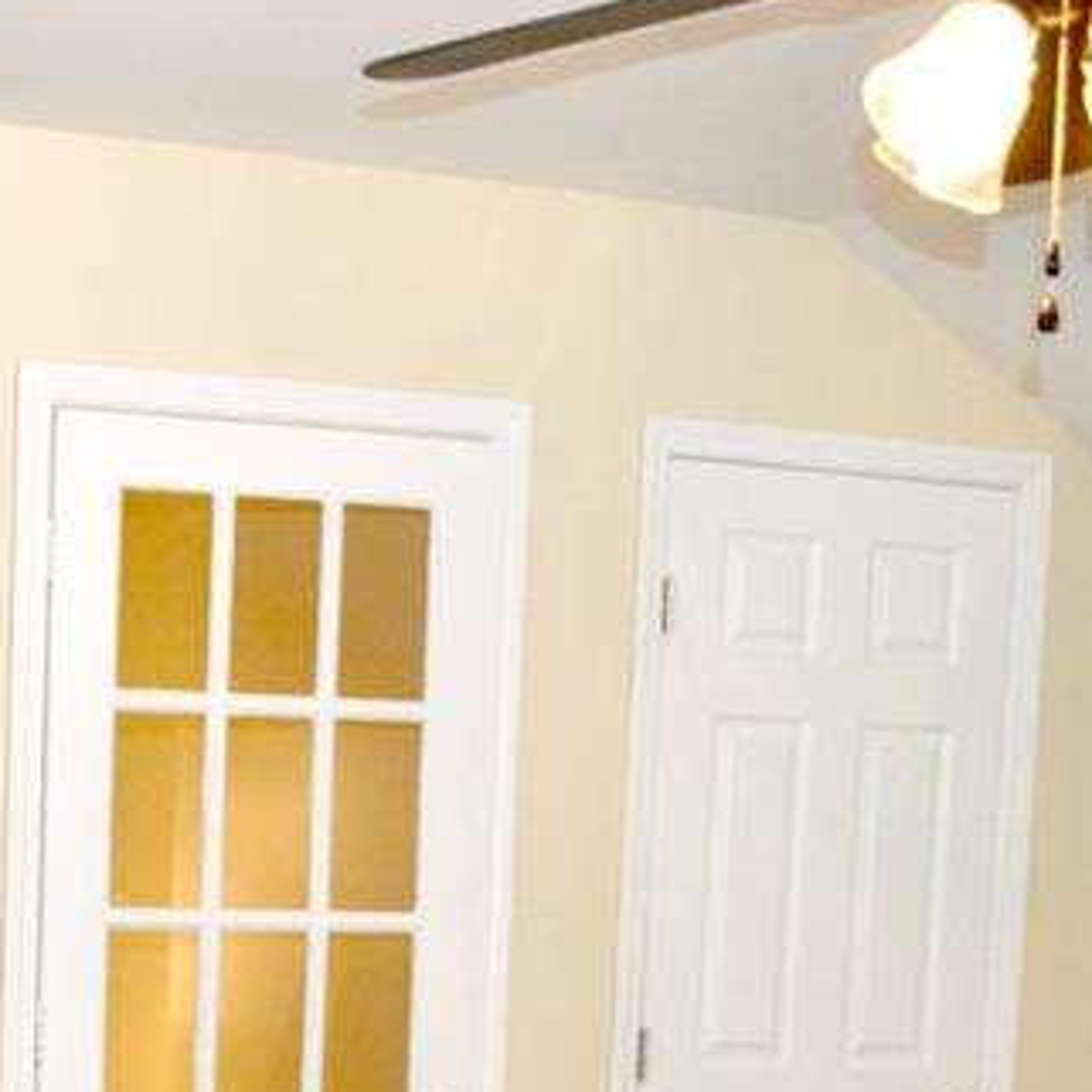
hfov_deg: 22.8
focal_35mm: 73
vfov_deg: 22.8
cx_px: 20
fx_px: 2605
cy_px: 1068
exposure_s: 1/60
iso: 400
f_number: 3.5
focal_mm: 18
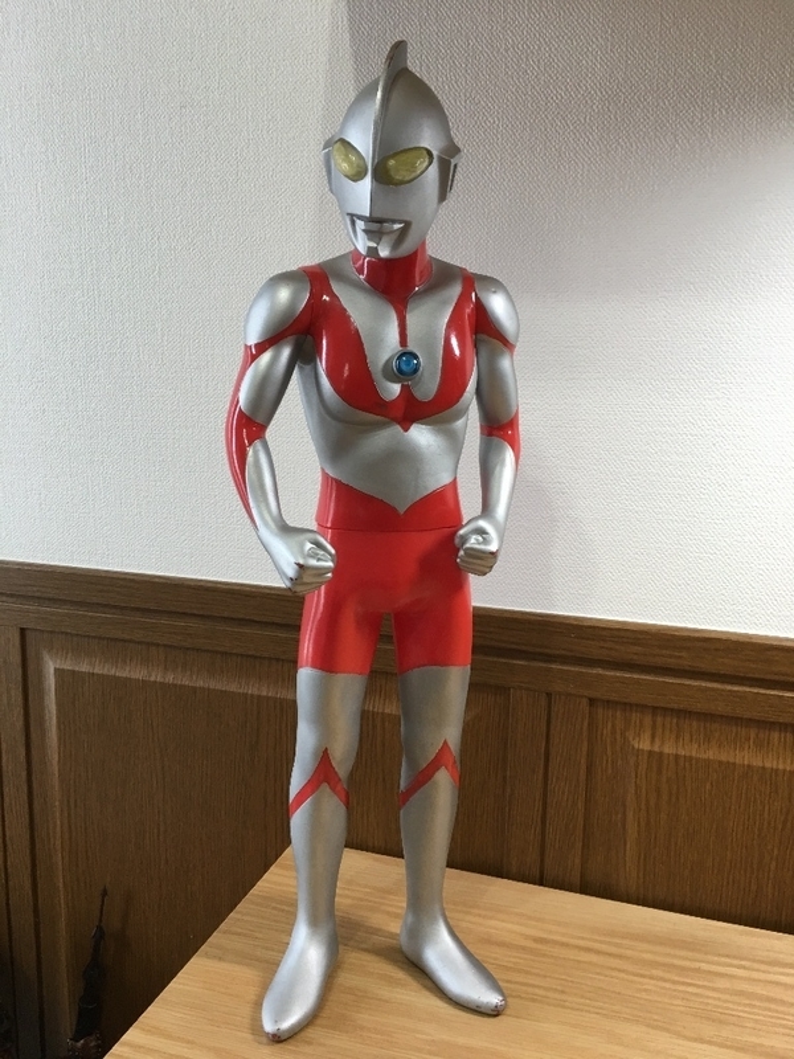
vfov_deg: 61.7
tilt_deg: -8.8
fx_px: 887
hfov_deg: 48.2
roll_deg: -1.0
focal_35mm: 29
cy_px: 530
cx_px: 397
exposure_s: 1/33
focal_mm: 4.15
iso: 40
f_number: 2.2
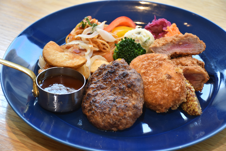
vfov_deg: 14.7
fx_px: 584
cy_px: 76
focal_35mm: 93
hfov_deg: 21.9
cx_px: 113
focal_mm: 62
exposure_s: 1/6
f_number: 5
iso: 100
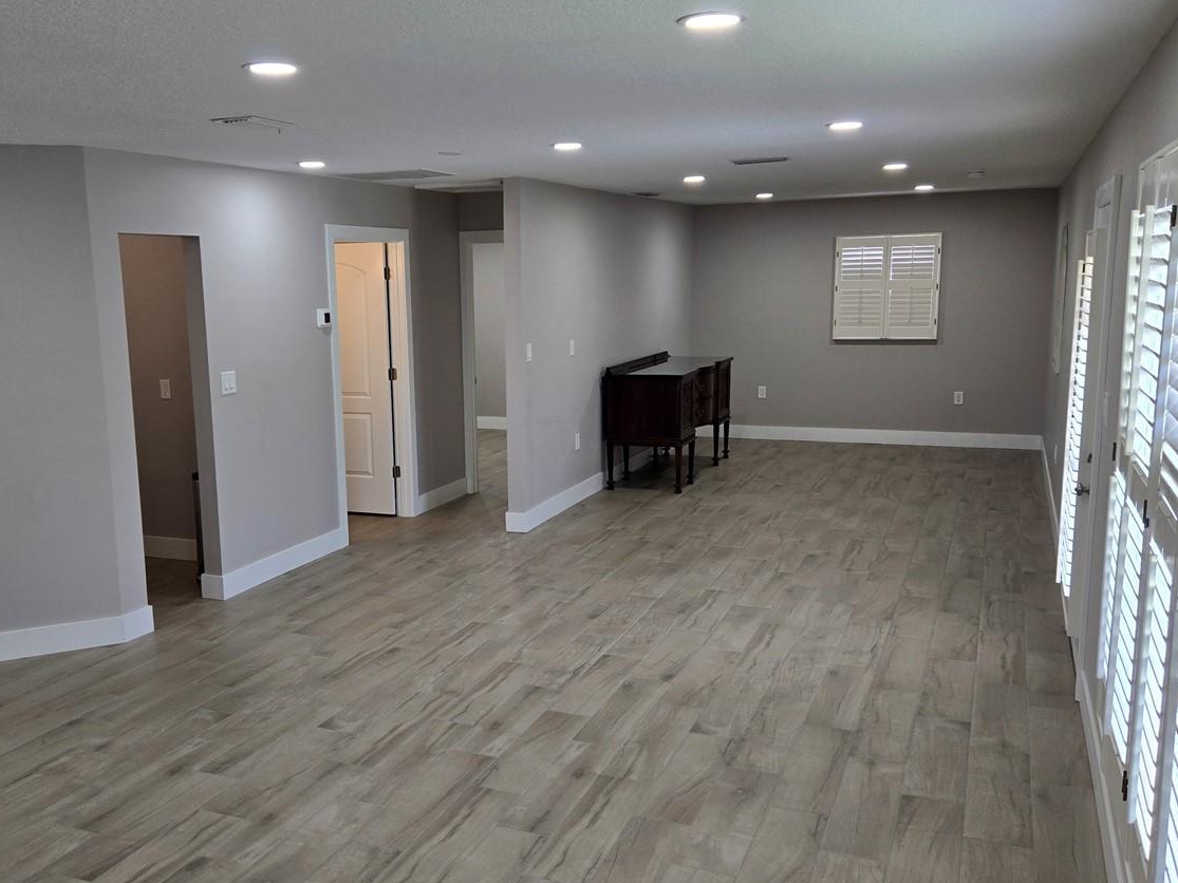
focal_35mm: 33
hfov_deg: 55.0
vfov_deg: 42.9
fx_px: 1123
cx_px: 481
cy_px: 474
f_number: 1.8
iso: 64
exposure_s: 1/120
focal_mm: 5.4
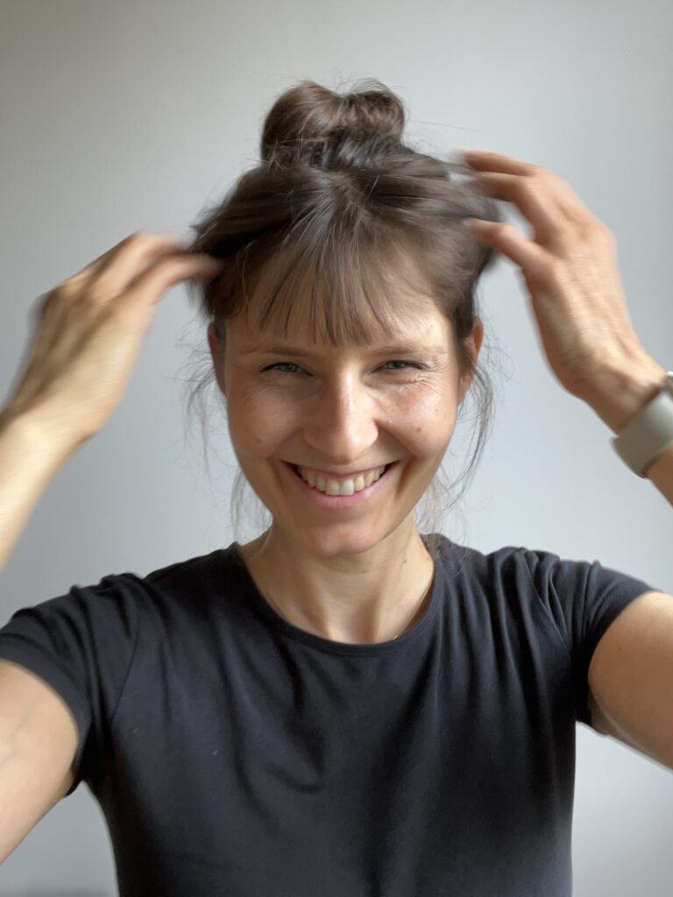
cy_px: 448
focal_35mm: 30
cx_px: 336
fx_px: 778
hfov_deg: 46.8
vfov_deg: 60.0
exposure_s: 1/65
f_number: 2.2
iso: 100
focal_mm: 2.71
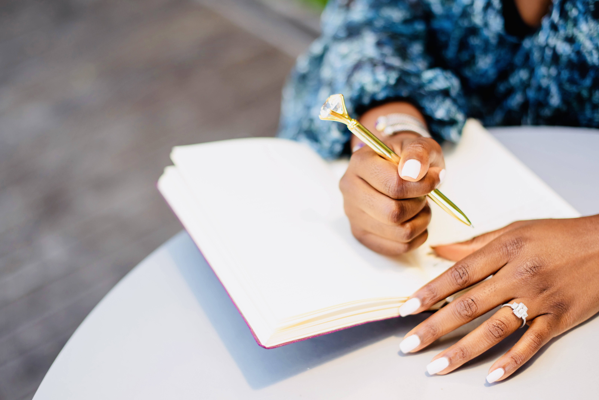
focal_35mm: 58
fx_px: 965
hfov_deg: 34.5
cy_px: 212
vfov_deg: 23.4
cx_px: 311
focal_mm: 50
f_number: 2
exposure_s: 1/640
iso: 320
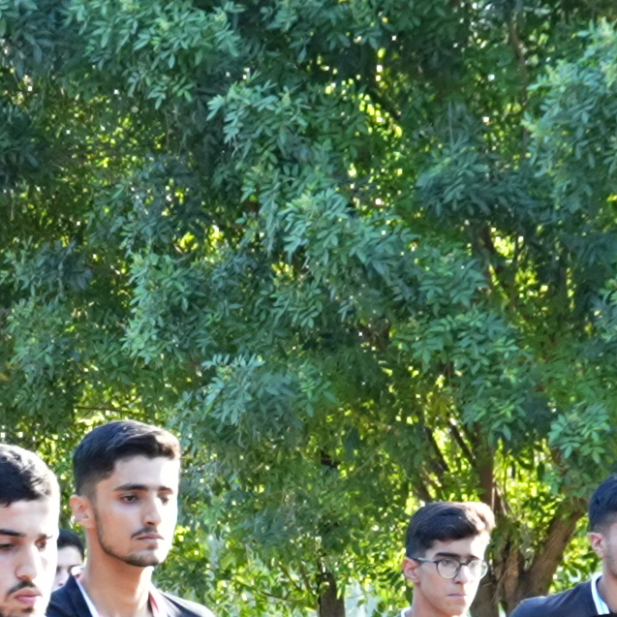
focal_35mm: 278
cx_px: -458
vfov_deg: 6.3
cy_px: 759
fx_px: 5597
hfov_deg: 6.2
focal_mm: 29.7
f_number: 4
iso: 1000
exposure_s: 1/500
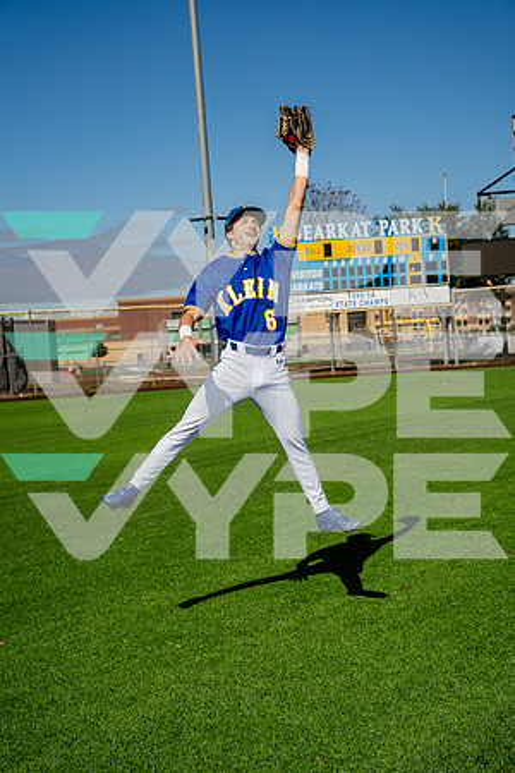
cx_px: 258
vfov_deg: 36.9
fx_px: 1159
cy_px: 386
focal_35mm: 54
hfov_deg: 25.1
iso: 100
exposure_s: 1/2000
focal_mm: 54
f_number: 5.6
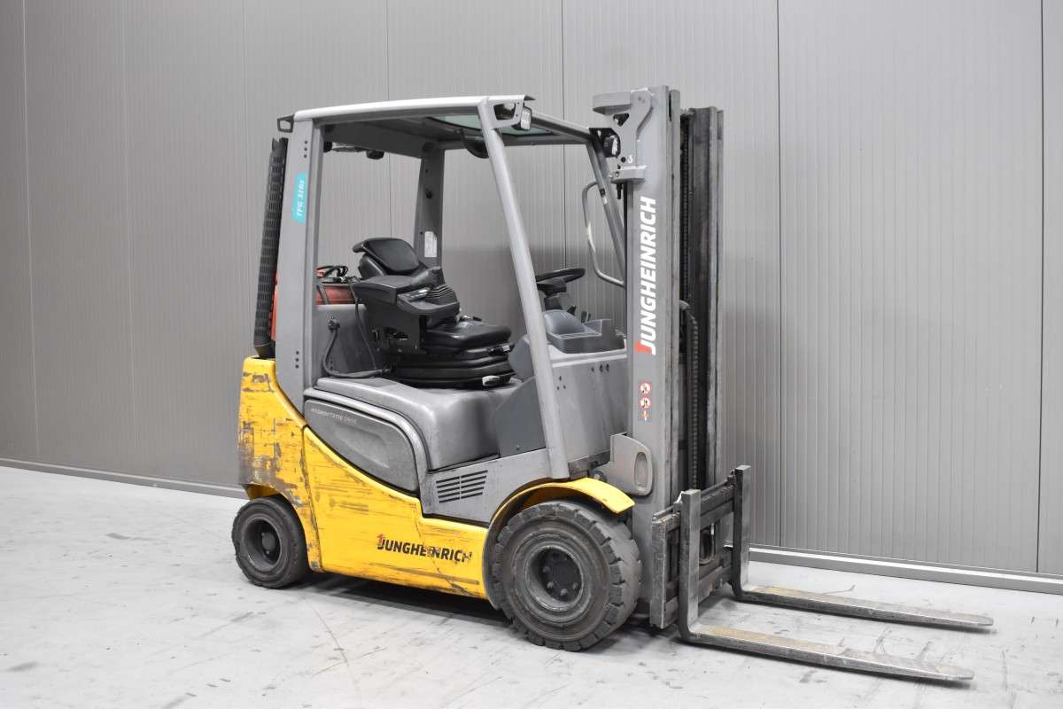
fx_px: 1019
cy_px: 354
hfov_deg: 55.1
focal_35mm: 34
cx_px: 532
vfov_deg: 38.4
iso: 1600
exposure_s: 1/25
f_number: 5
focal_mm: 23
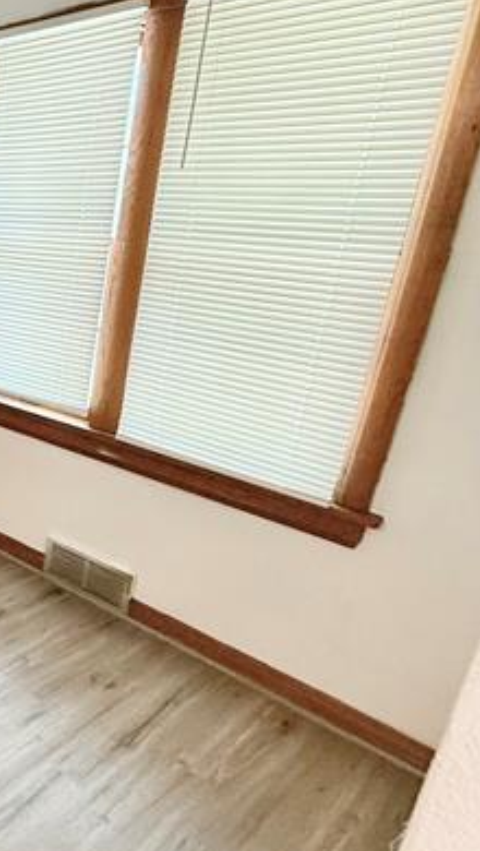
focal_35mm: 30
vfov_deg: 64.3
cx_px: -131
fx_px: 677
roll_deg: -3.5
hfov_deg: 31.1
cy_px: 430
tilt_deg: -17.5
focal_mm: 2.22
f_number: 2.2
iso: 500
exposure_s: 1/60
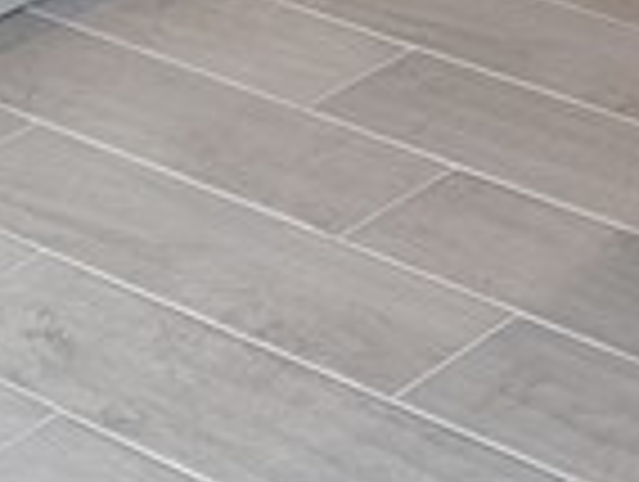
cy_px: -883
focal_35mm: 173
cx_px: 716
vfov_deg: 7.7
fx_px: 3199
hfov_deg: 11.2
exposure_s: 1/120
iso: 311
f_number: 1.8
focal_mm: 5.56
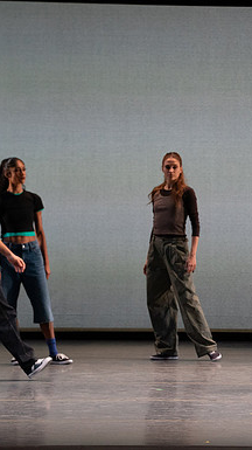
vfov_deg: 6.8
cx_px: 299
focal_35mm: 316
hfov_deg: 3.8
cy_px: 225
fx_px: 3761
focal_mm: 200
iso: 6400
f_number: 7.1
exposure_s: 1/500
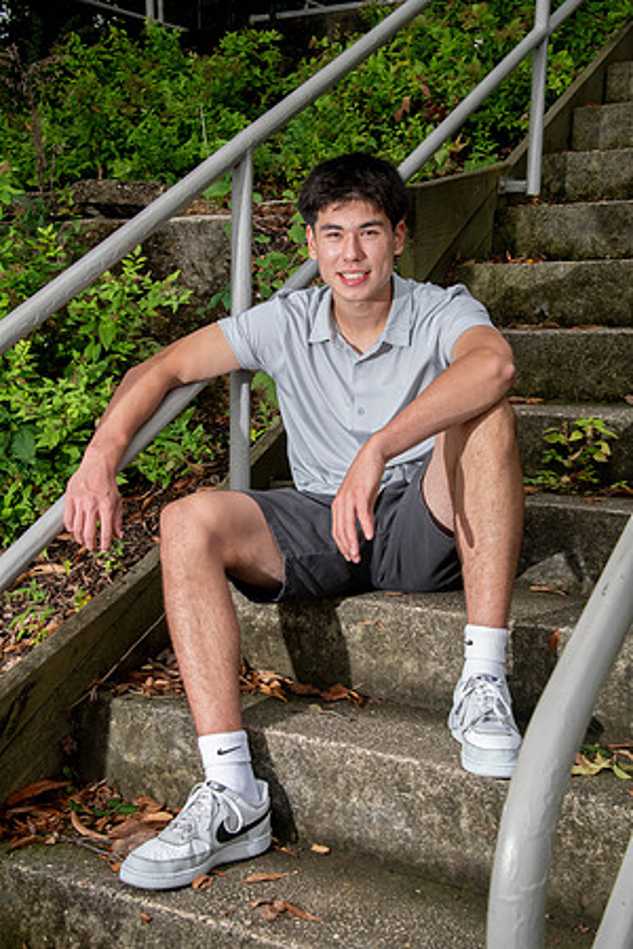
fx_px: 1319
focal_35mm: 50
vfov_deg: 39.6
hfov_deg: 27.0
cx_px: 316
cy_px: 474
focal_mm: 50
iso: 2000
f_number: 10
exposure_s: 1/160
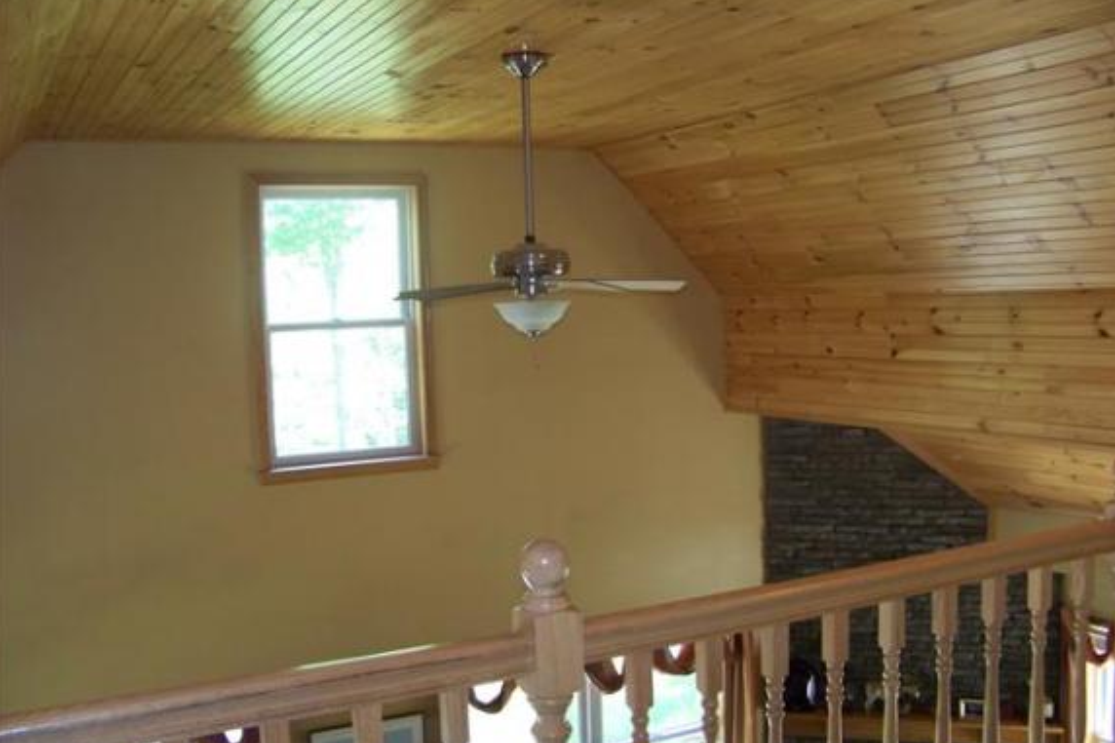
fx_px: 1177
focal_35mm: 38
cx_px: 559
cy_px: 380
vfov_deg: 35.0
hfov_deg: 50.7
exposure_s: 1/30
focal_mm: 5.85
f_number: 2.8
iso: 200
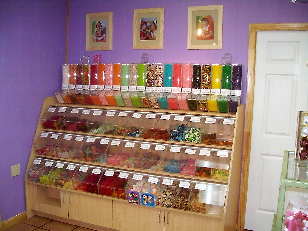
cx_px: 154
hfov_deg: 51.4
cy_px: 116
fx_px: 320
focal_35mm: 36
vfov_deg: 39.6
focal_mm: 6
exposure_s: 1/64
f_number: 2.7
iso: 160
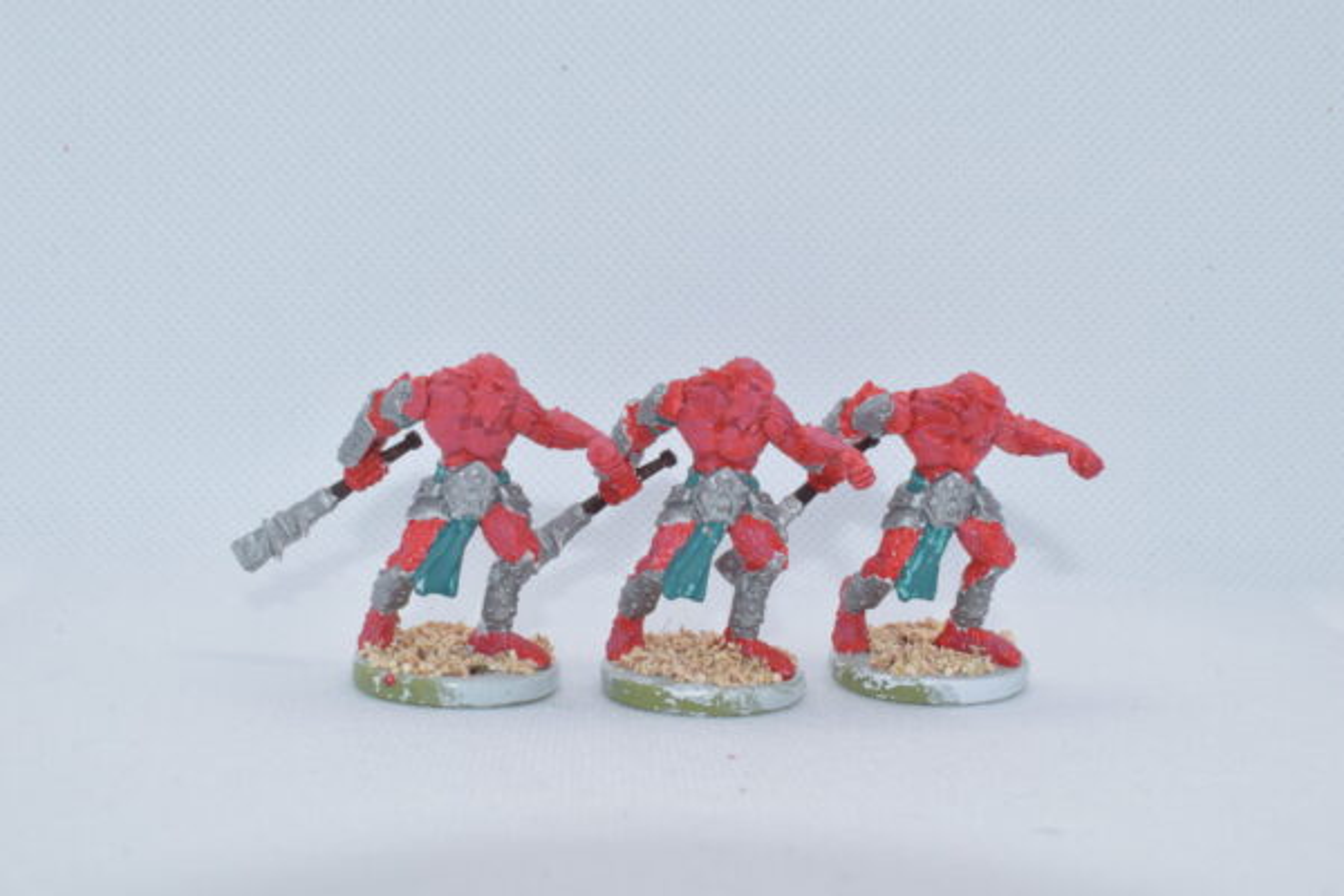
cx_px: 672
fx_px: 1624
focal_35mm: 44
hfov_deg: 45.0
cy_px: 448
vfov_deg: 30.8
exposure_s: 1/125
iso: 800
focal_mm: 29
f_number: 18
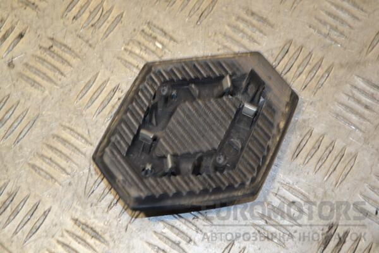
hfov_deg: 26.0
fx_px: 821
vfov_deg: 17.5
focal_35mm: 78
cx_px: 190
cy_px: 126
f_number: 5.6
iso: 400
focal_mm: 52
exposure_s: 1/80
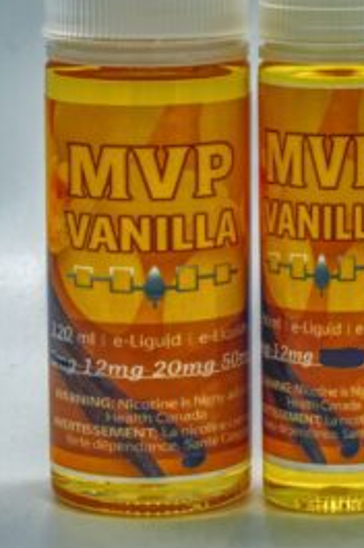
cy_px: 201
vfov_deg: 20.0
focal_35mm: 102
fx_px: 1551
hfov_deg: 13.3
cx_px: 304
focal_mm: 40
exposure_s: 1/320
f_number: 9
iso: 200
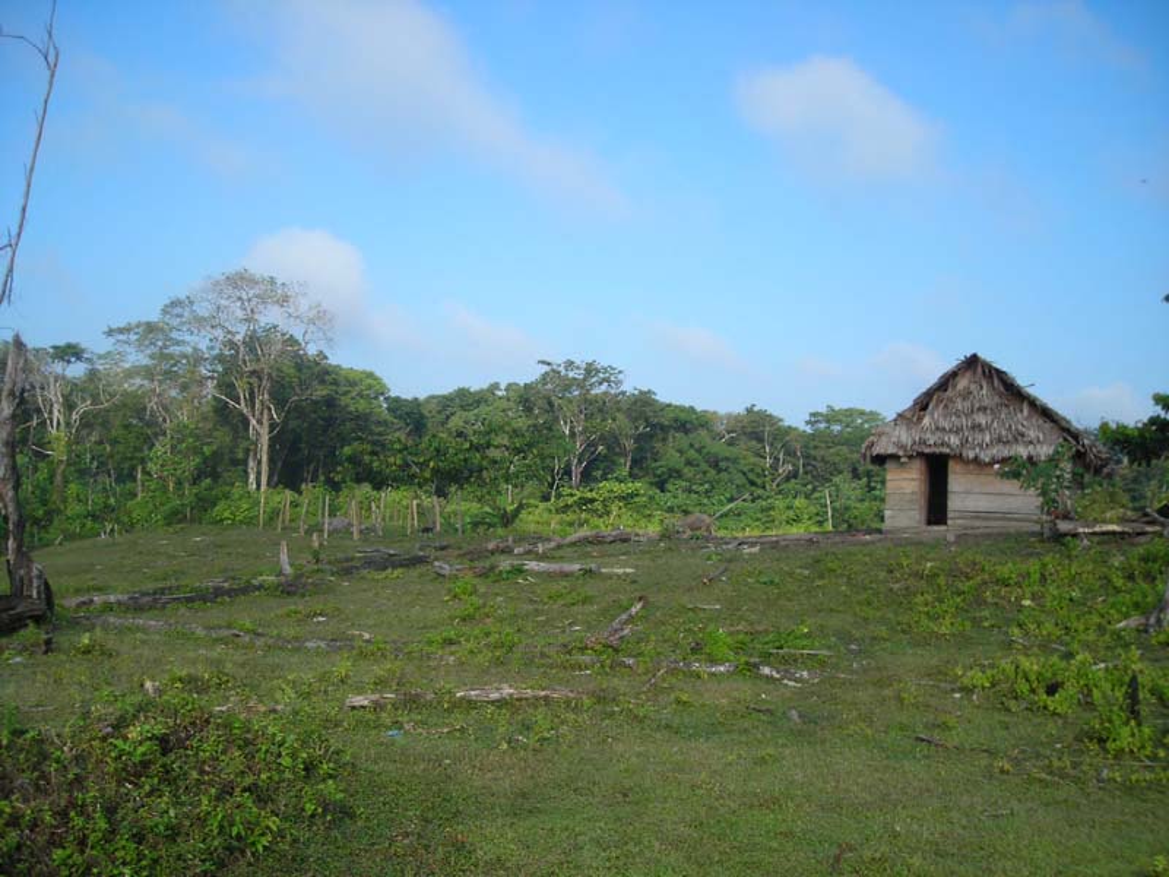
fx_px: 1283
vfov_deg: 37.7
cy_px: 438
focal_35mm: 38
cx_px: 584
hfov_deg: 49.0
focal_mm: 6.3
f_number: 6.4
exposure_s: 1/147
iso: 50
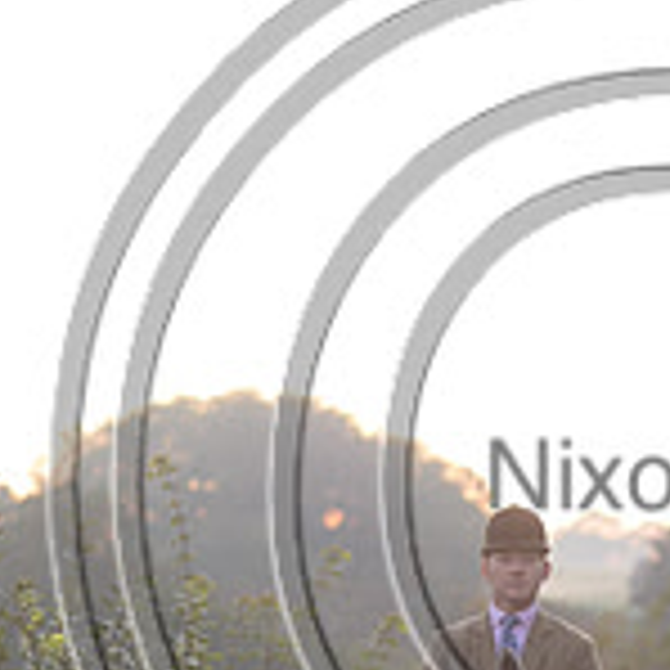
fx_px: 7971
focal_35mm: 364
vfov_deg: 4.8
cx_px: 571
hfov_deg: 4.8
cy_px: 405
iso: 2000
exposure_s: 1/160
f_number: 2.8
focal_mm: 110
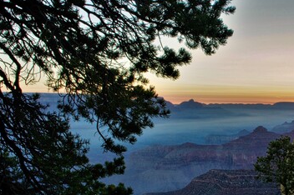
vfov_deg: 31.0
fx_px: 351
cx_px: 224
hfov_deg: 43.8
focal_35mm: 43
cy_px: 124
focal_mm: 18
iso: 200
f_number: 22
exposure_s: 1/4
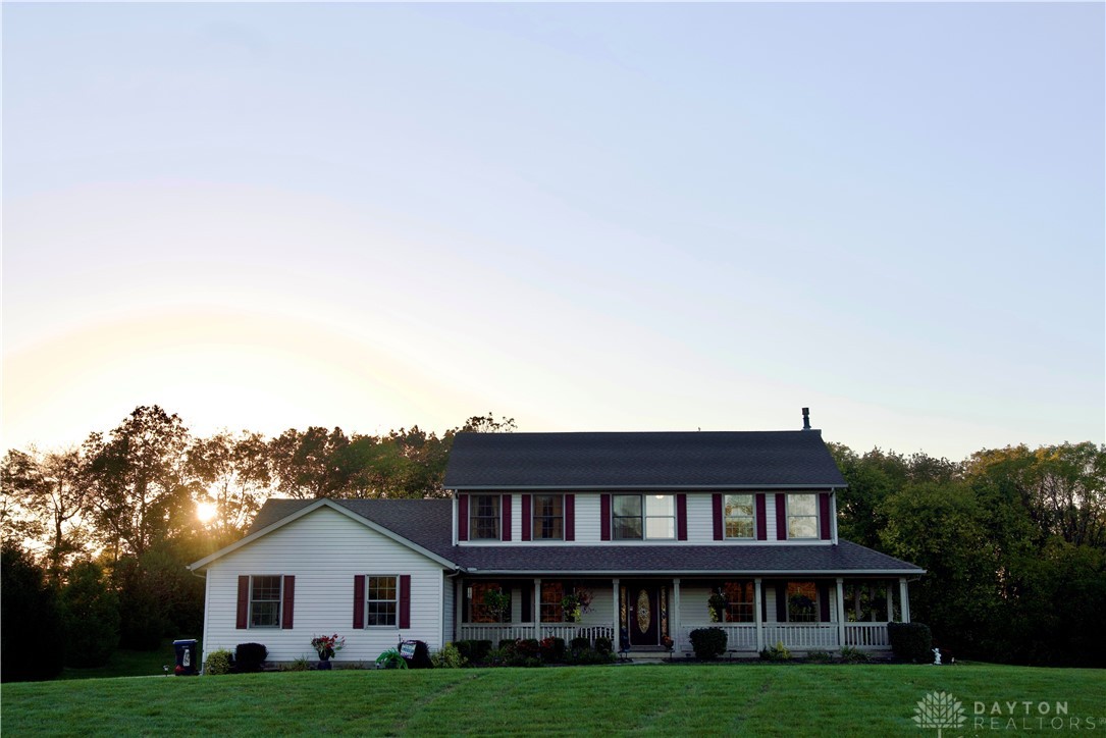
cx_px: 553
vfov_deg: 36.9
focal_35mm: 36
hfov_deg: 53.1
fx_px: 1106
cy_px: 369
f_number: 5
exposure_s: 1/400
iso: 100
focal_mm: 36
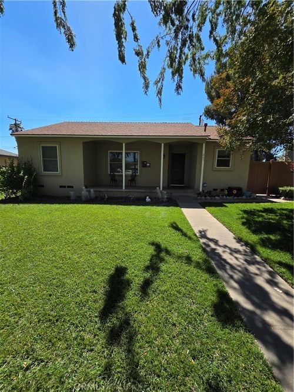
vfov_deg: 106.2
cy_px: 196
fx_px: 147
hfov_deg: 89.9
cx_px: 147
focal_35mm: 13
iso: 50
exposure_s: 1/1369
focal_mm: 2.2
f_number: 2.2
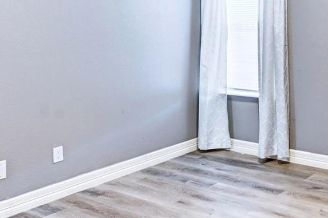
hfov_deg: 35.8
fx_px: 455
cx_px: 328
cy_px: 14
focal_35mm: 50
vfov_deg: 25.9
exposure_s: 1/4
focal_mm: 14
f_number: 8
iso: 400
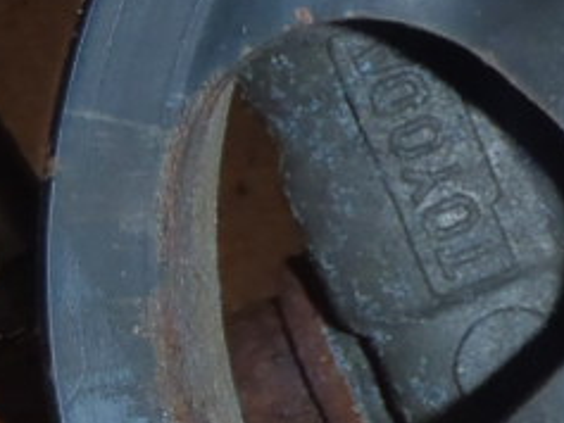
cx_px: 804
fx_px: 3342
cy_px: 214
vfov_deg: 7.3
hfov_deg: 9.4
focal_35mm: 205
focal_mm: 6.83
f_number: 4.6
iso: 100
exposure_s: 1/40
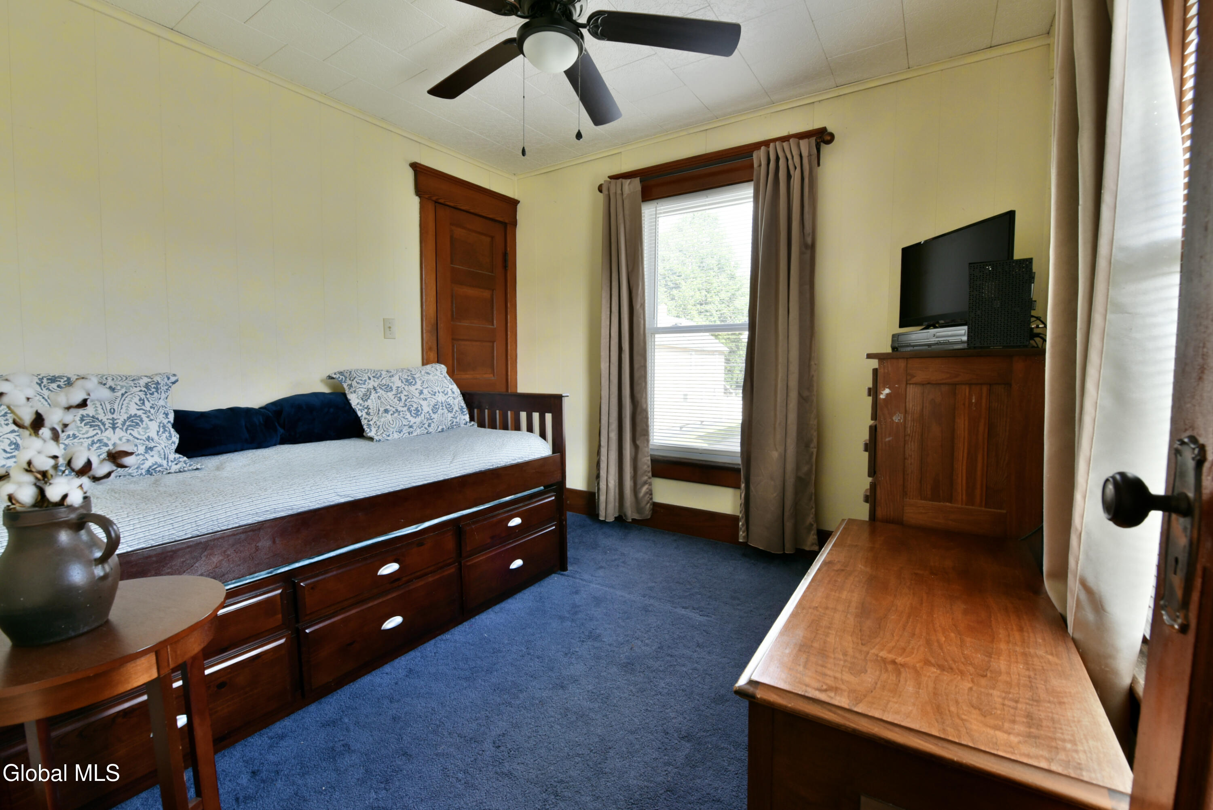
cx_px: 606
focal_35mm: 14
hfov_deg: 104.2
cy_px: 405
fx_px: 472
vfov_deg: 81.3
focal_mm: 14
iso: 800
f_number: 10
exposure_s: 1/30
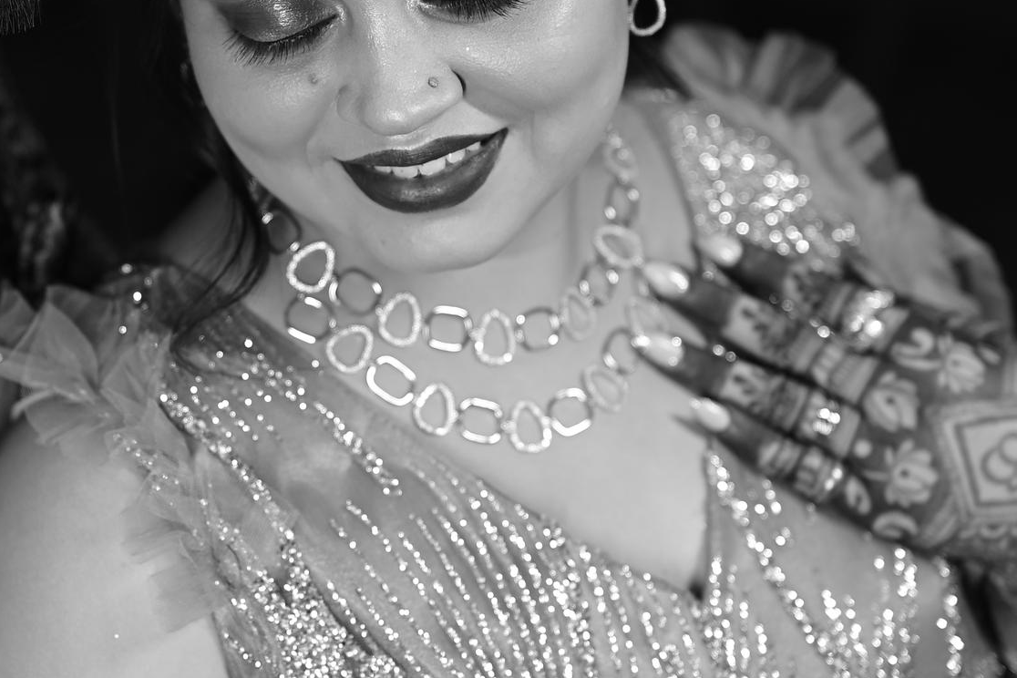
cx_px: 241
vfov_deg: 11.3
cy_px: 183
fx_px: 3418
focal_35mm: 121
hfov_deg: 16.8
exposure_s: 1/200
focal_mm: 50
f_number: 2.2
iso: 250
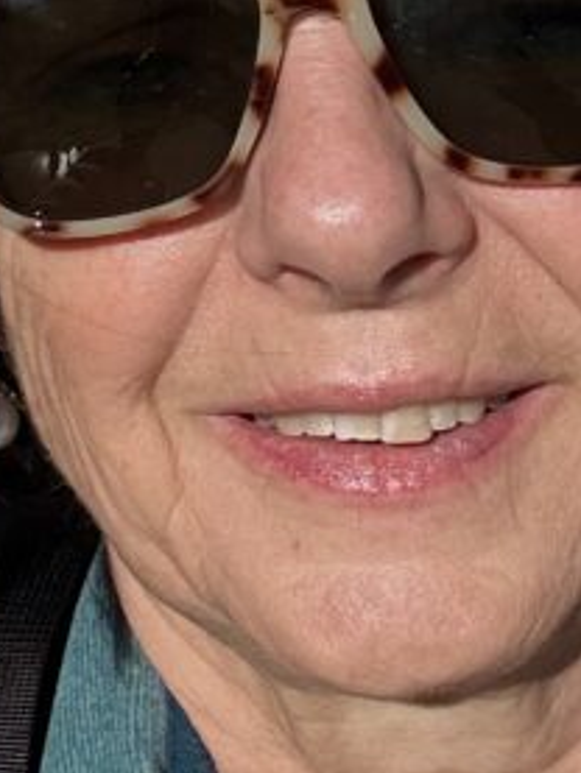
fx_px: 2482
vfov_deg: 17.1
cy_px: -95
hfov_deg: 12.8
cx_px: -218
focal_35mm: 111
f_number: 1.9
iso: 25
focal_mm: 2.69
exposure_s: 1/1859
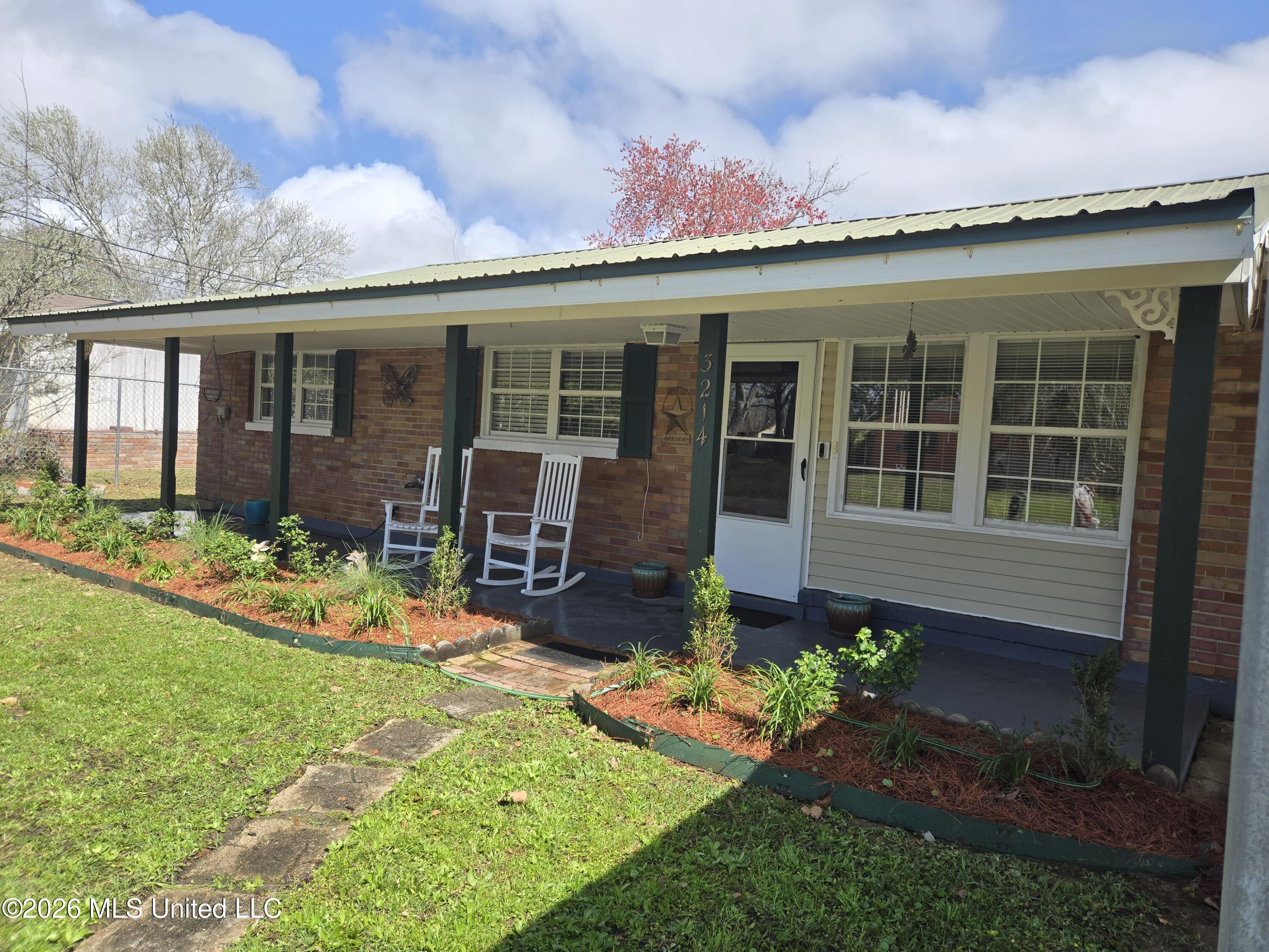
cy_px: 476
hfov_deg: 73.9
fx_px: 843
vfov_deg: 58.9
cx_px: 634
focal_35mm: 23
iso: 25
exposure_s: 1/1126
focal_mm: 5.4
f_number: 1.8
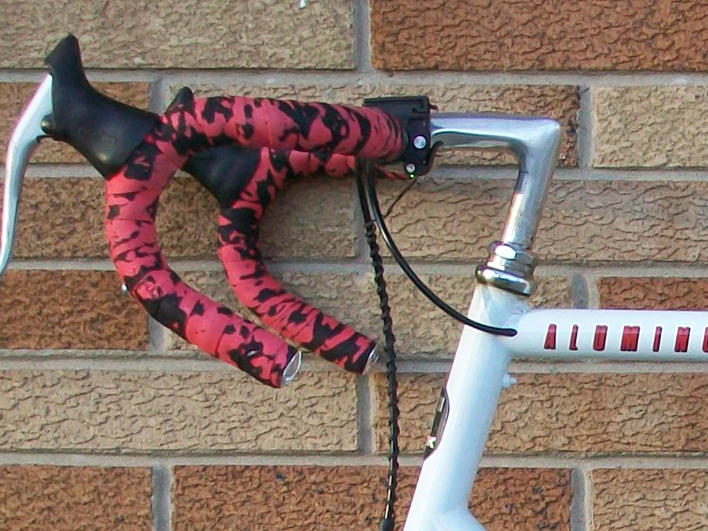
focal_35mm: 149
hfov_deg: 12.8
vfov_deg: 9.7
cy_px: 746
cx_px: 904
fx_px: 3047
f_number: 3.2
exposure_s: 1/80
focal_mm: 7.1
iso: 64
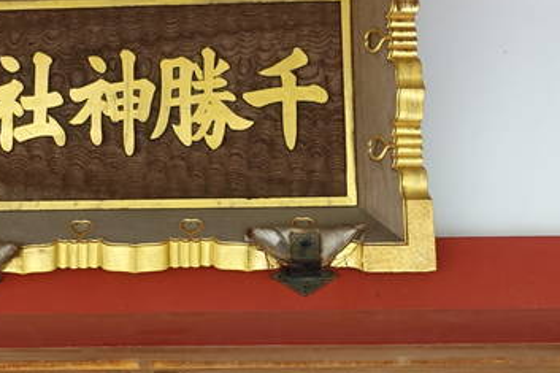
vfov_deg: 11.5
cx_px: 116
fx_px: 1850
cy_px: 68
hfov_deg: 17.1
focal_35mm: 119
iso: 125
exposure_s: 1/60
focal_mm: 12.81
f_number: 2.8
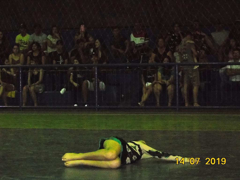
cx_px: 120
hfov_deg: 13.9
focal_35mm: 142
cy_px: 90
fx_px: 985
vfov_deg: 10.4
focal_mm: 25
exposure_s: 1/60
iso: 1600
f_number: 4.7
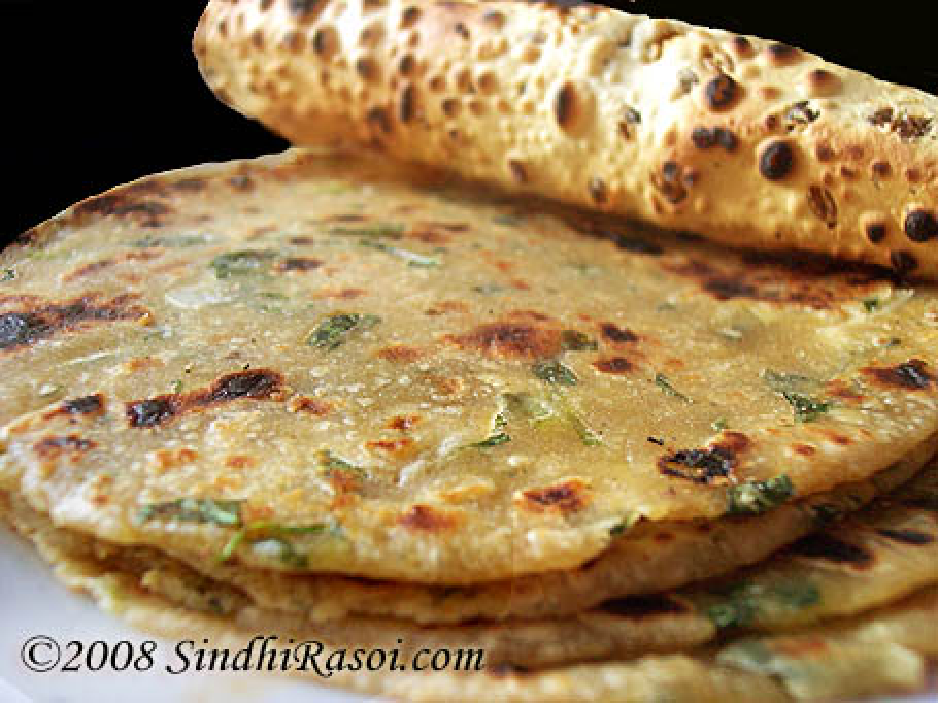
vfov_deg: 36.8
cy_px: 352
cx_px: 469
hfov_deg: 47.9
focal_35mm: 39
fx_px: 1057
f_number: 3.4
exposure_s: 1/15
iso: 200
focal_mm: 8
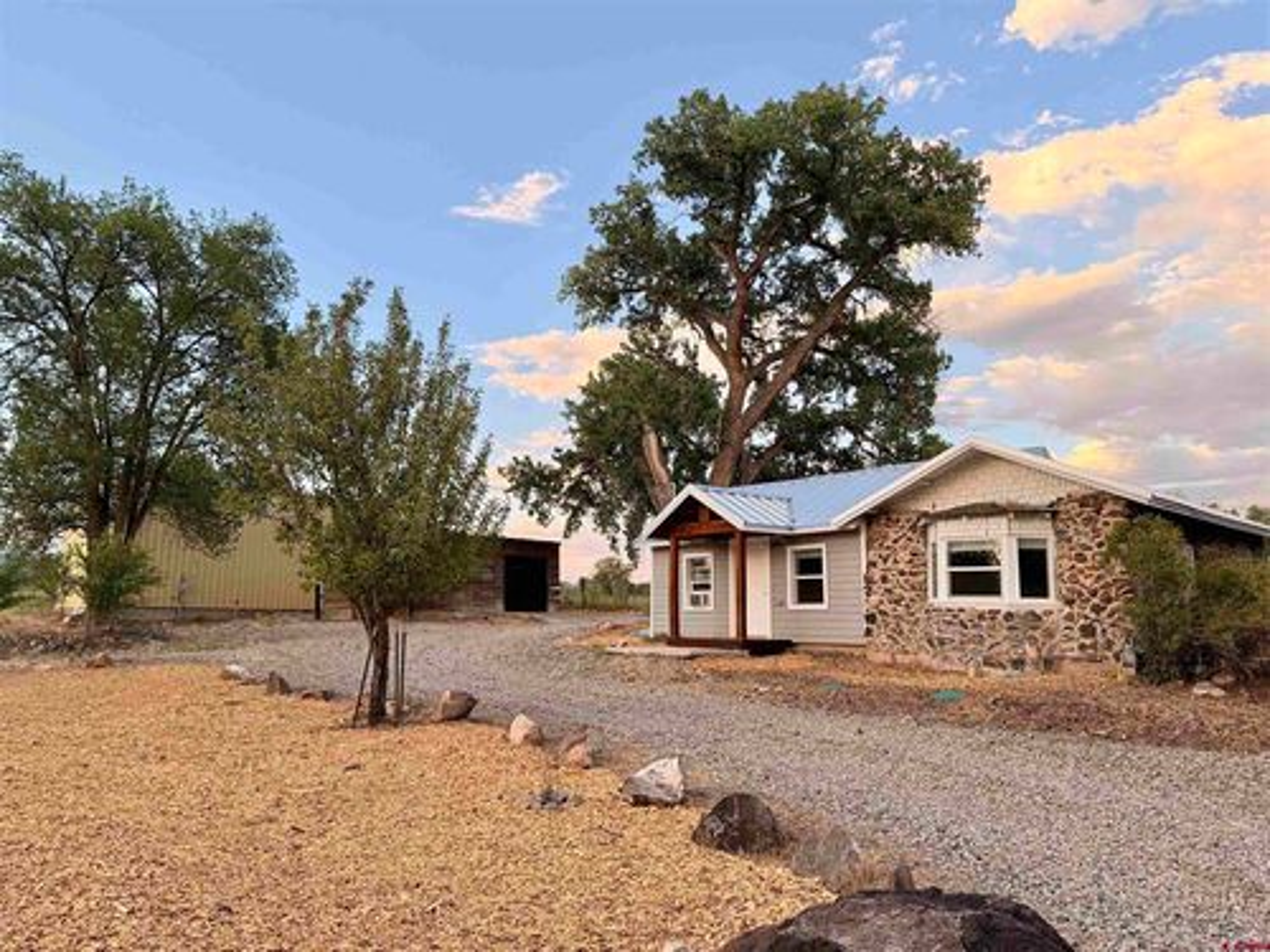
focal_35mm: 24
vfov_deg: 56.8
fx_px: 881
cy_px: 476
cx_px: 635
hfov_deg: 71.6
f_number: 1.78
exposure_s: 1/171
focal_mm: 6.76
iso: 80
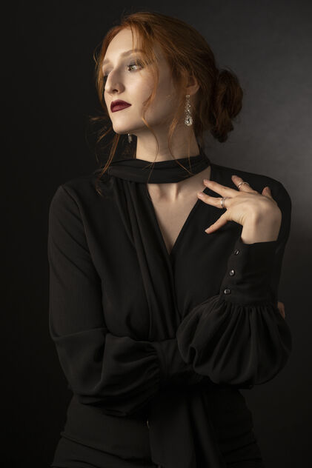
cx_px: 156
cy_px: 234
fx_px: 1093
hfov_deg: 16.3
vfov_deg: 24.2
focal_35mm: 84
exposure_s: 1/125
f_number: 3.6
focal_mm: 56
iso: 250
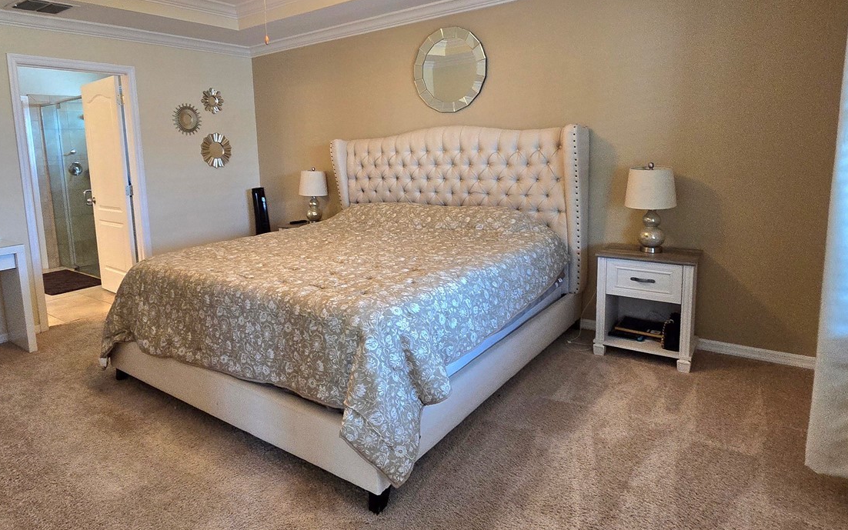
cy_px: 225
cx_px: 384
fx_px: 462
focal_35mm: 20
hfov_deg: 84.8
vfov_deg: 59.4
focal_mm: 2.2
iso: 400
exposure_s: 1/60.2
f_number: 2.2
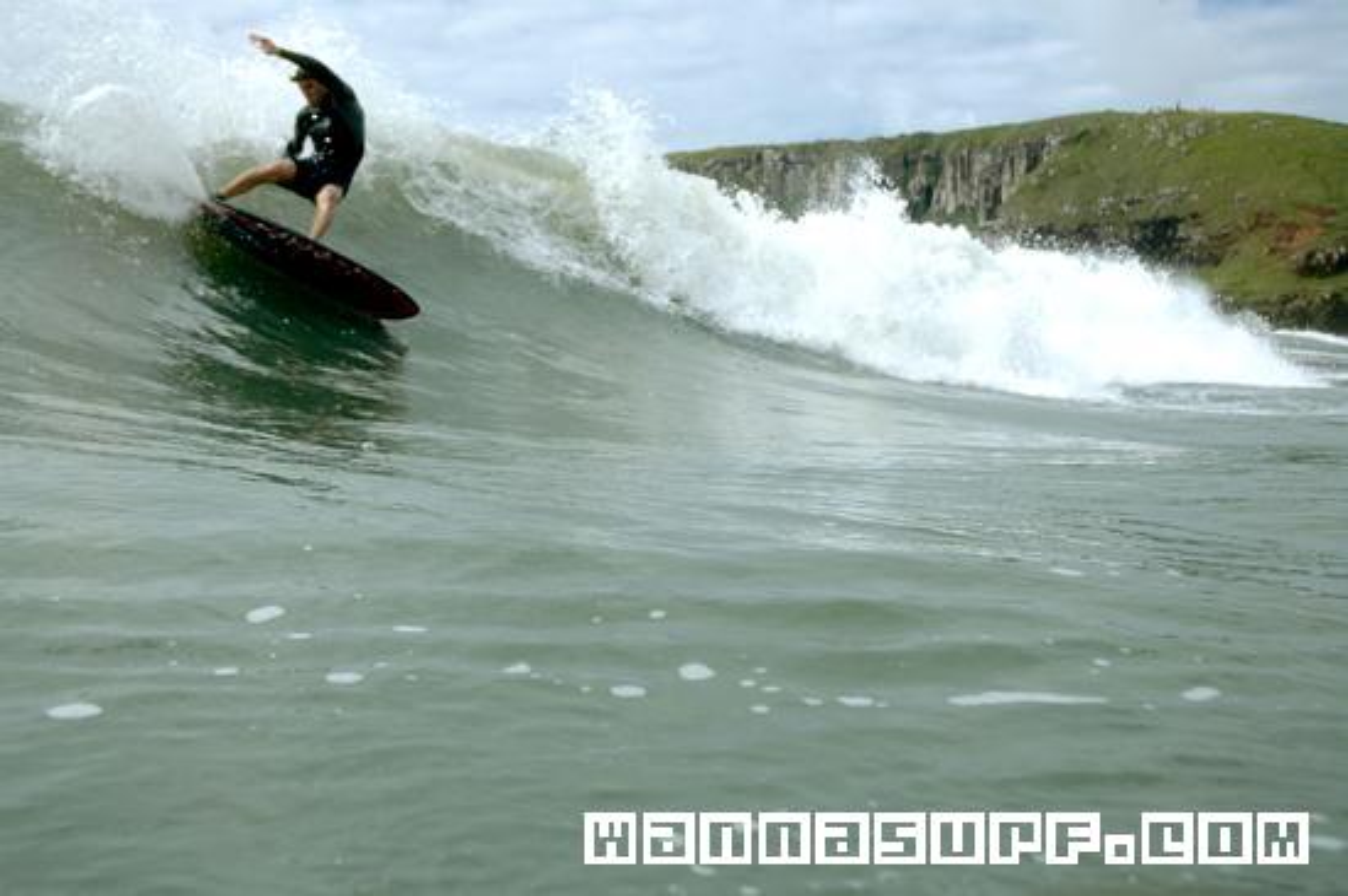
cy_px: 448
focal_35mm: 40
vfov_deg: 33.0
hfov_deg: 48.0
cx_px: 674
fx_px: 1515
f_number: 4.5
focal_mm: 27
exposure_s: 1/1250
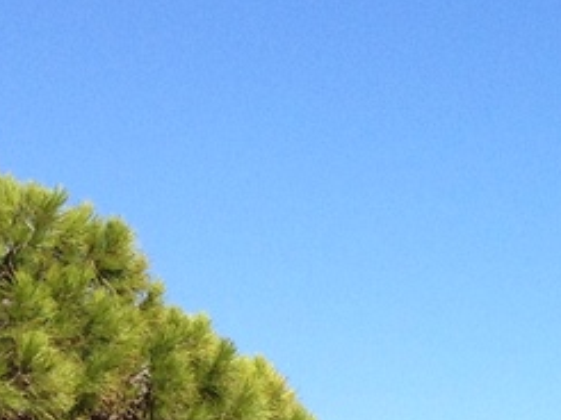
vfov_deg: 8.1
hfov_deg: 11.1
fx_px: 2769
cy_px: 913
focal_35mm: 171
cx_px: 842
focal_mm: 4.28
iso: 64
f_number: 2.4
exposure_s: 1/1284
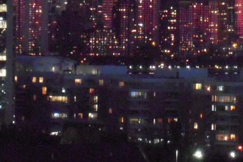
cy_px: 31
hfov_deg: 7.2
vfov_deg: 4.8
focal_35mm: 286
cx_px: 227
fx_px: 1930
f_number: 5.8
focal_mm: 20
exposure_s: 1
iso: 1600
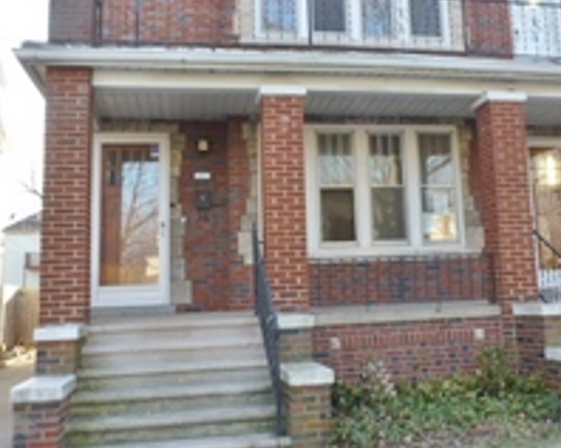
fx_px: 680
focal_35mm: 41
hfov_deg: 44.5
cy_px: 159
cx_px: 348
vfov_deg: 36.2
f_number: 3.3
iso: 100
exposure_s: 1/80
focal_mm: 4.3
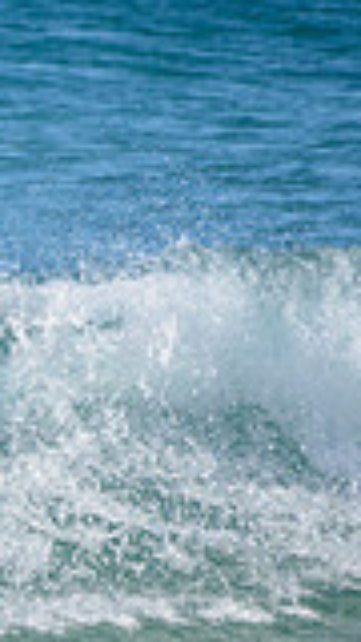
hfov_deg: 0.6
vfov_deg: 1.1
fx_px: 32333
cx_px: -694
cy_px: 479
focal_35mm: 1900
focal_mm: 500
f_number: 5.6
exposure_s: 1/2000
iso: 200
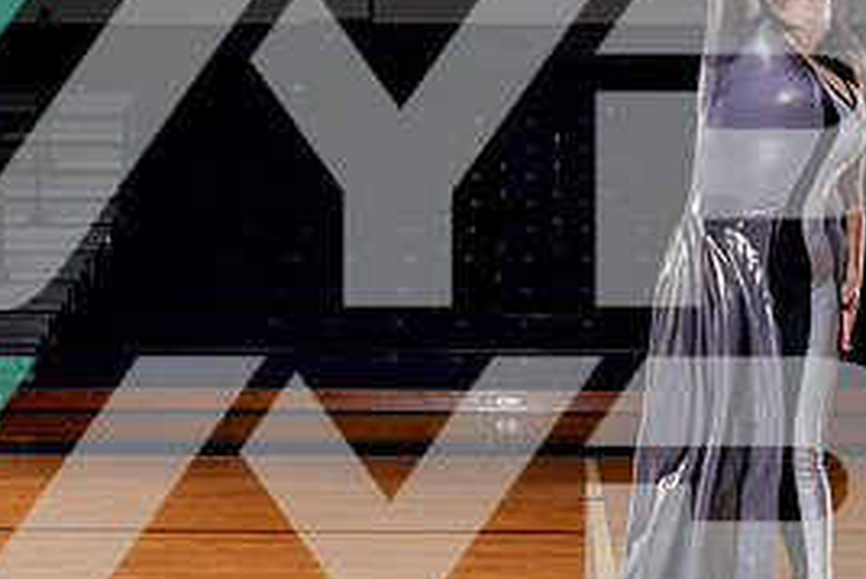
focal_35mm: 80
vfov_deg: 17.0
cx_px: 533
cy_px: 137
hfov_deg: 25.3
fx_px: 1925
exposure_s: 1/250
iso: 100
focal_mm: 36
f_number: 9
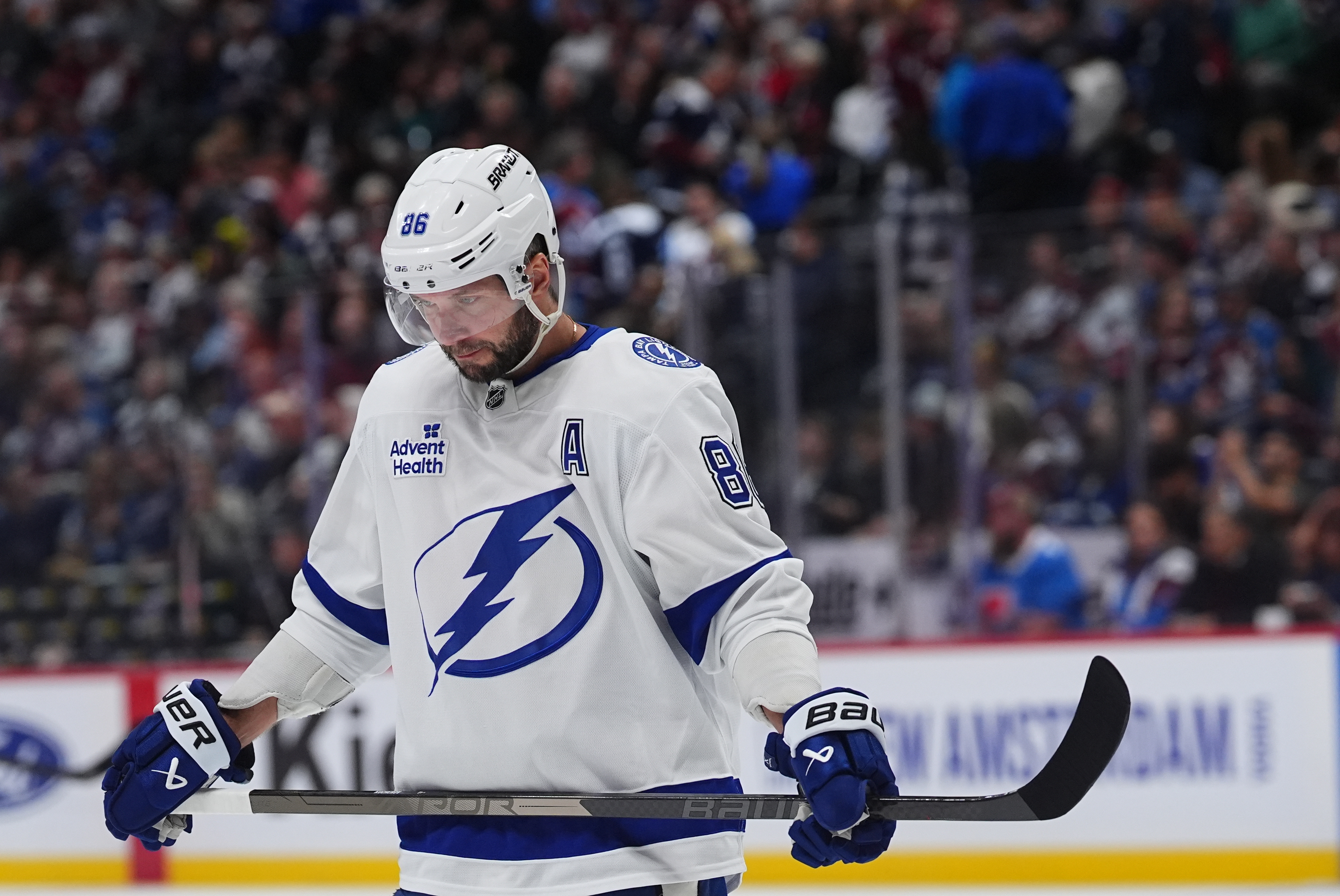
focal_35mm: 190
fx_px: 7078
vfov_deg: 7.2
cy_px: 448
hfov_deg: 10.8
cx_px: 670
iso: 2500
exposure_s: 1/2500
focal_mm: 127
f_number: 3.2
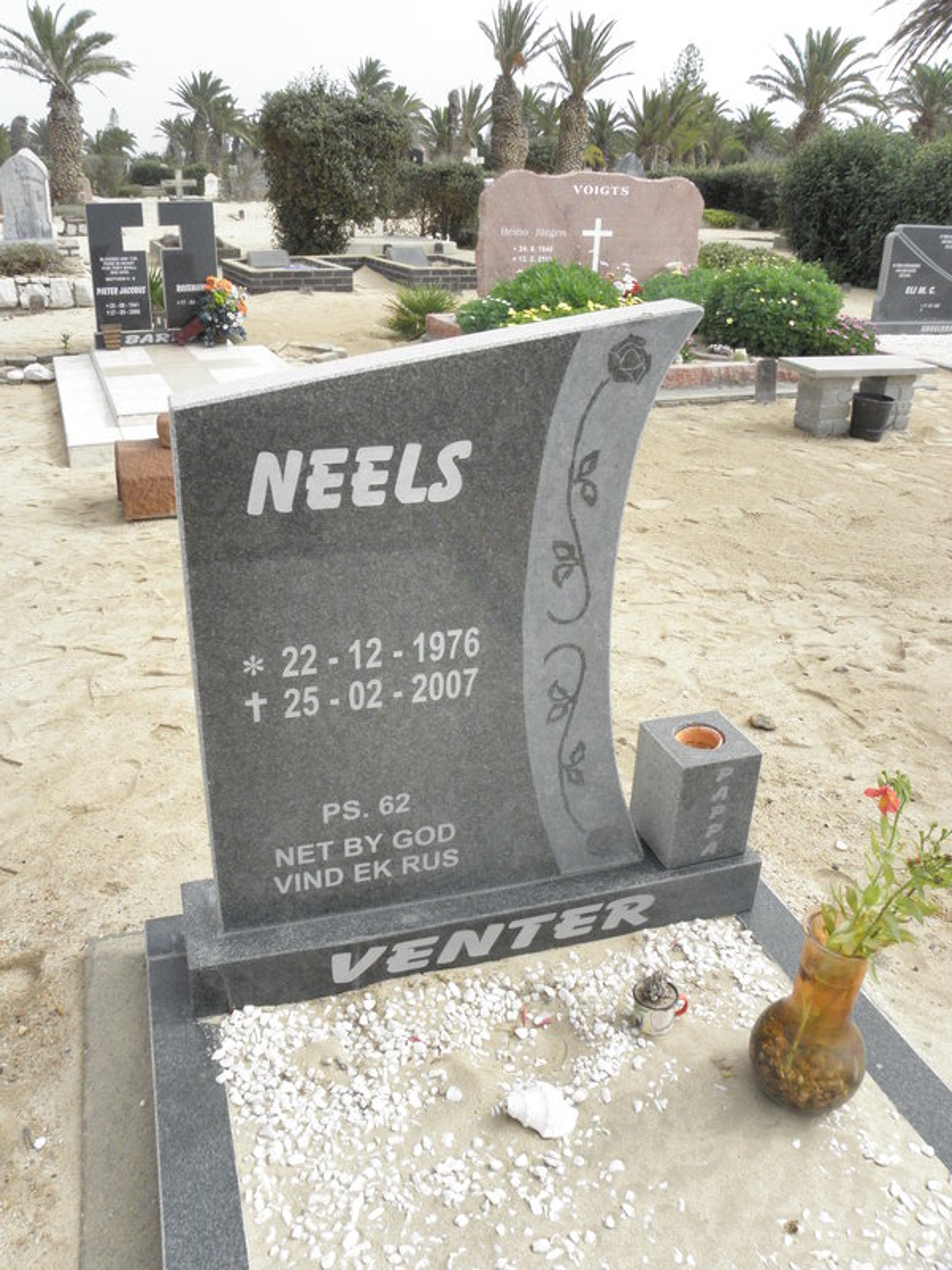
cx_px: 476
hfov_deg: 51.4
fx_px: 990
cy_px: 635
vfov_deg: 65.3
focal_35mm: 27
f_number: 5.6
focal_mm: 4.83
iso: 200
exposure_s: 1/640
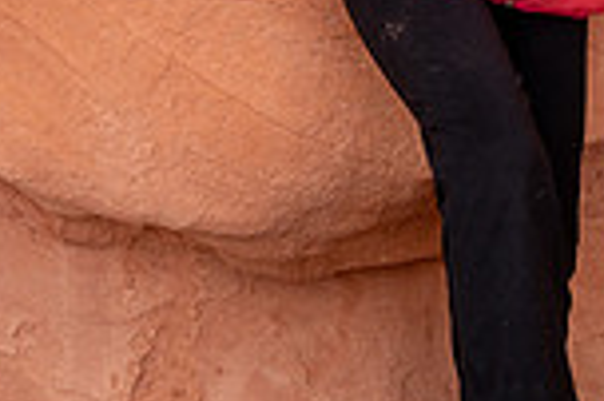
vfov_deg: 12.1
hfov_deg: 19.7
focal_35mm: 103
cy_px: -337
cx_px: 135
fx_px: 1726
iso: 400
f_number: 4
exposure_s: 1/500
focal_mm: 27
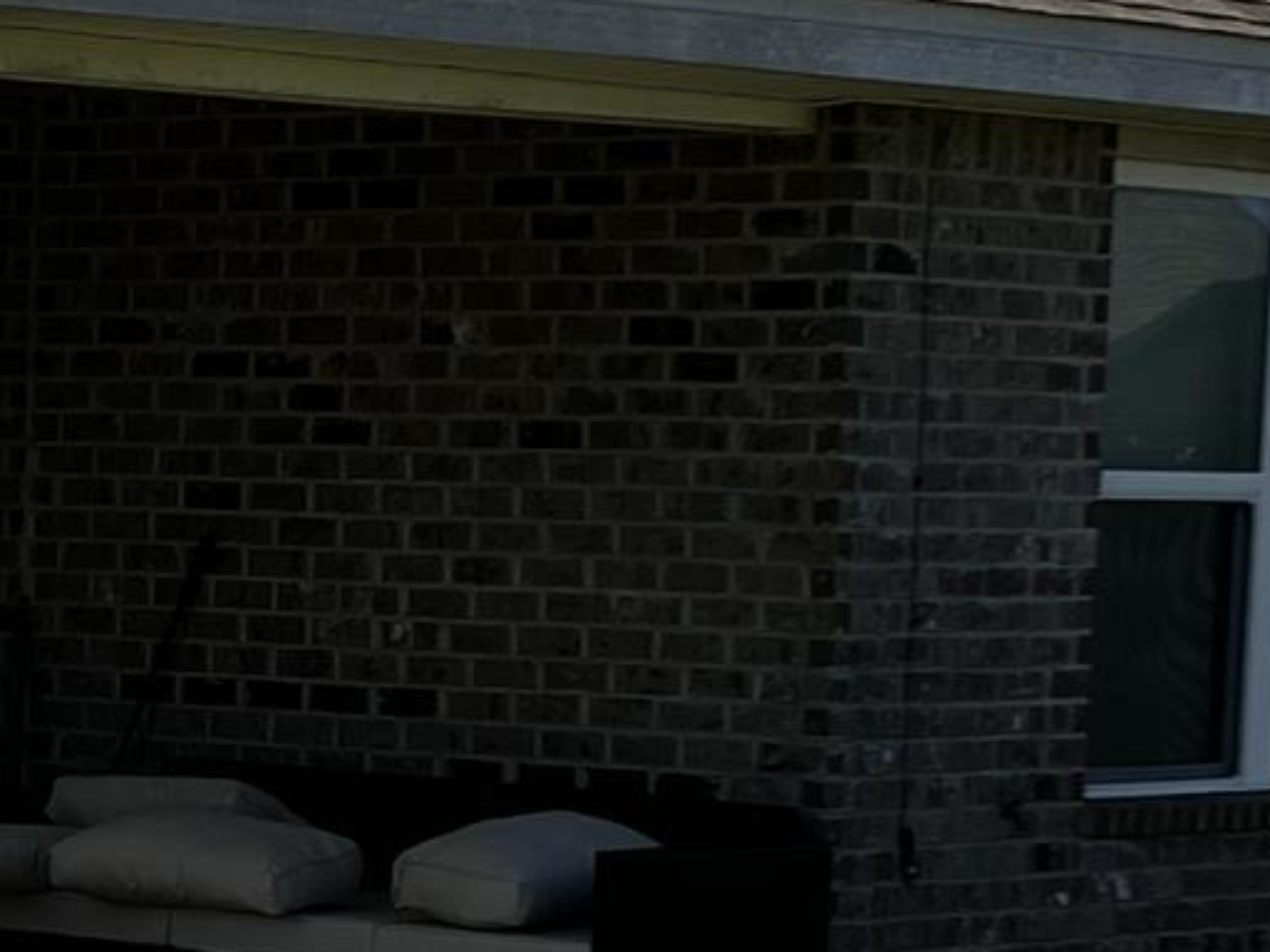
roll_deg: -0.5
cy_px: 974
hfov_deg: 11.8
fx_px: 6017
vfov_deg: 9.0
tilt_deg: -3.4
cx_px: -290
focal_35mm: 164
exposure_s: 1/1799
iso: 32
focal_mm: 3.99
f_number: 1.8
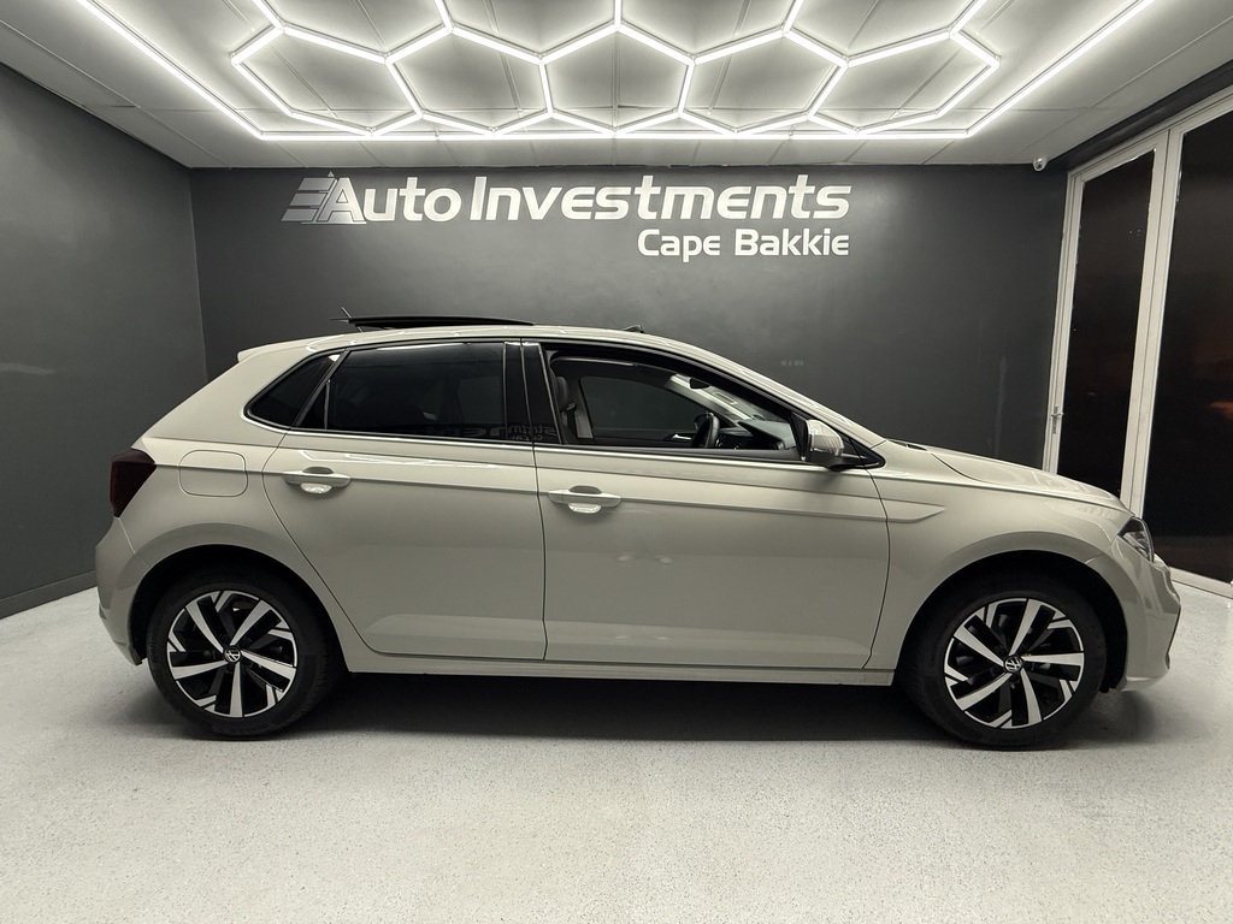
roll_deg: -0.4
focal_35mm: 14
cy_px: 462
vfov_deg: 85.7
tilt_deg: -5.3
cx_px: 616
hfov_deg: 102.1
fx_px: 499
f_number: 2.2
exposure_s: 1/99
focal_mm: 2.22
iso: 250
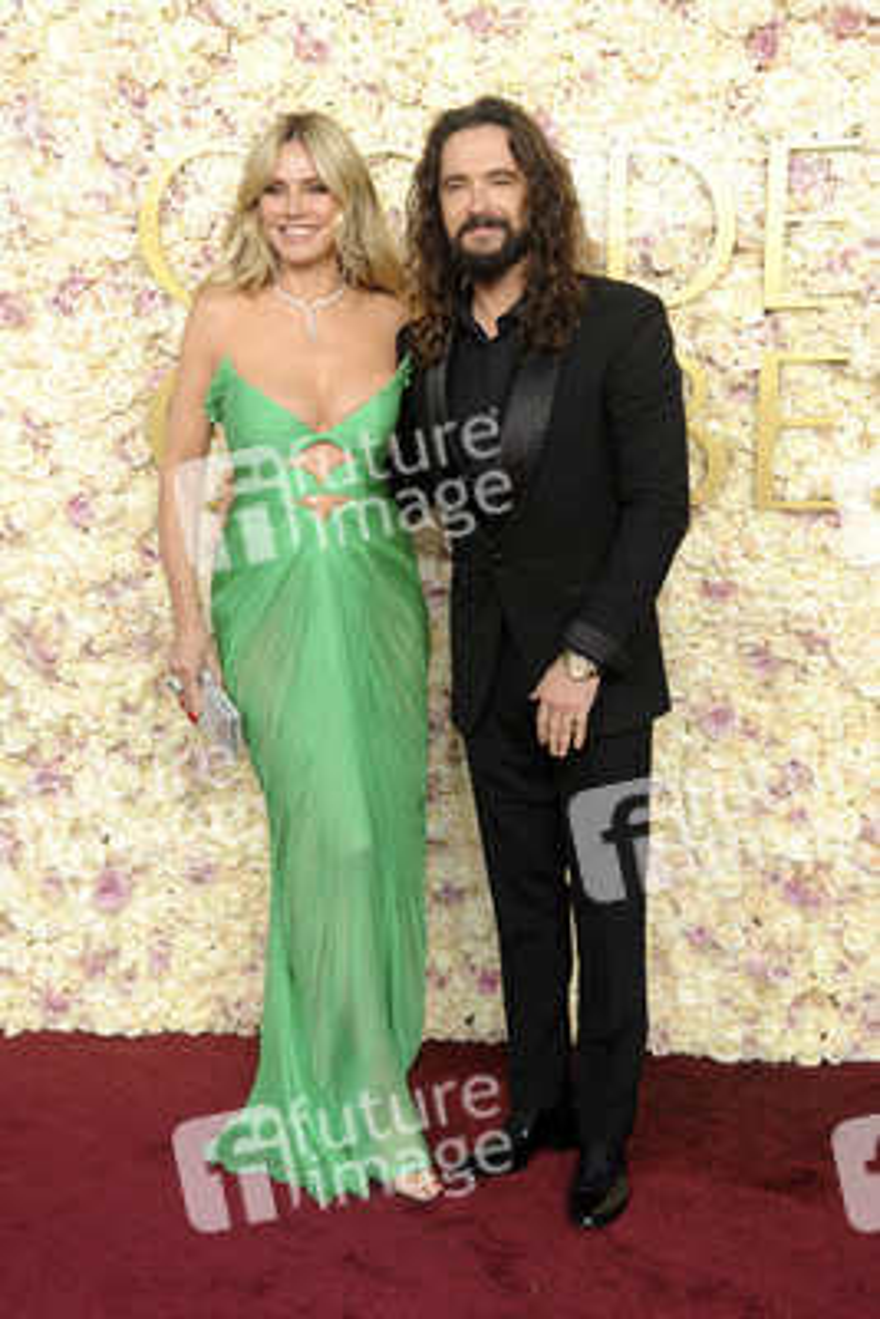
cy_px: 660
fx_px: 2051
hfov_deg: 24.2
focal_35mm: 56
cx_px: 440
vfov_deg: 35.6
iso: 1000
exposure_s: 1/250
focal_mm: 56
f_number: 11
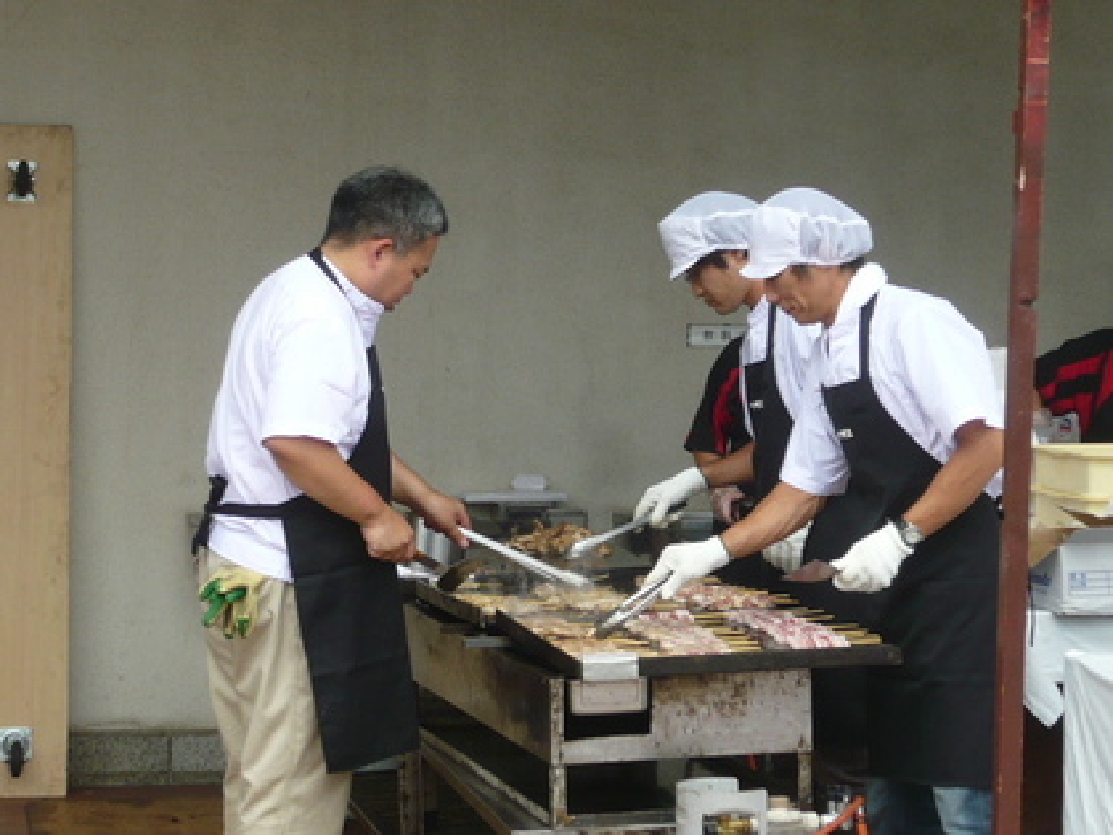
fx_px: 3633
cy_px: 418
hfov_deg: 17.4
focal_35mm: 113
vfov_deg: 13.1
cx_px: 556
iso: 100
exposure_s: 1/80
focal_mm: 11.7
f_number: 4
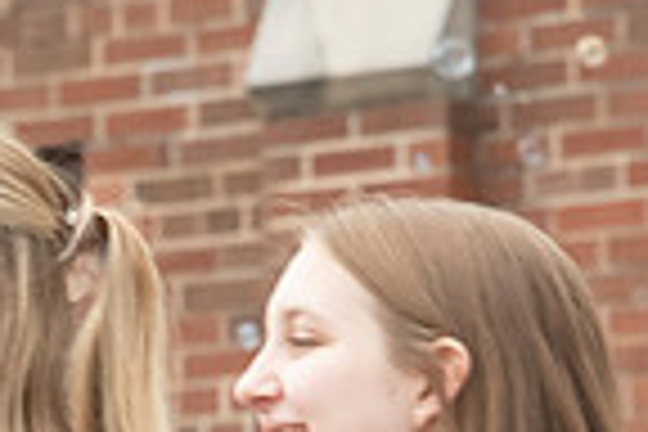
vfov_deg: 1.8
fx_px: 13751
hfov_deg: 2.7
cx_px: 36
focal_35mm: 764
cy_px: 664
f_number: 11
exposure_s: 1/160
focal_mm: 190
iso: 3200
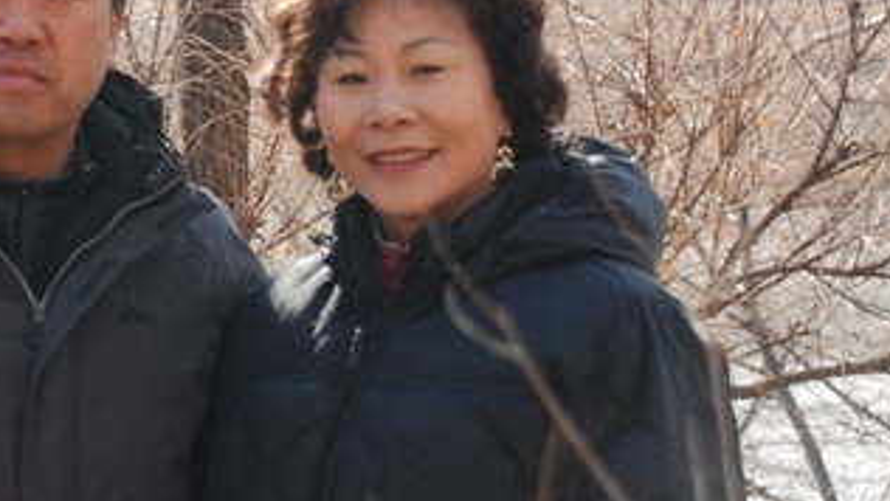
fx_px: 4226
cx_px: -17
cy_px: 73
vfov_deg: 6.8
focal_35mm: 179
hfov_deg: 11.9
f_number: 5.6
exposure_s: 1/400
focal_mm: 40
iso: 200
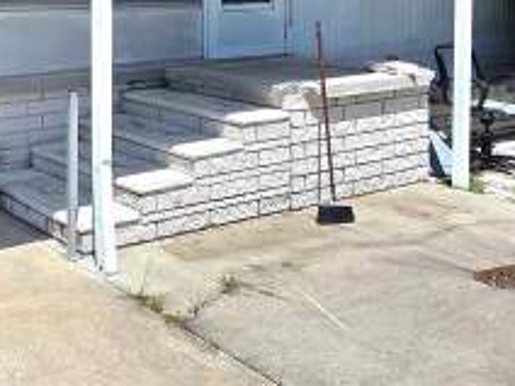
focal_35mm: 49
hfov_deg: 35.5
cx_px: 10
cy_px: 29
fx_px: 729
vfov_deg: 28.4
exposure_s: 1/3333
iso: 40
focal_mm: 2.2
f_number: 1.9
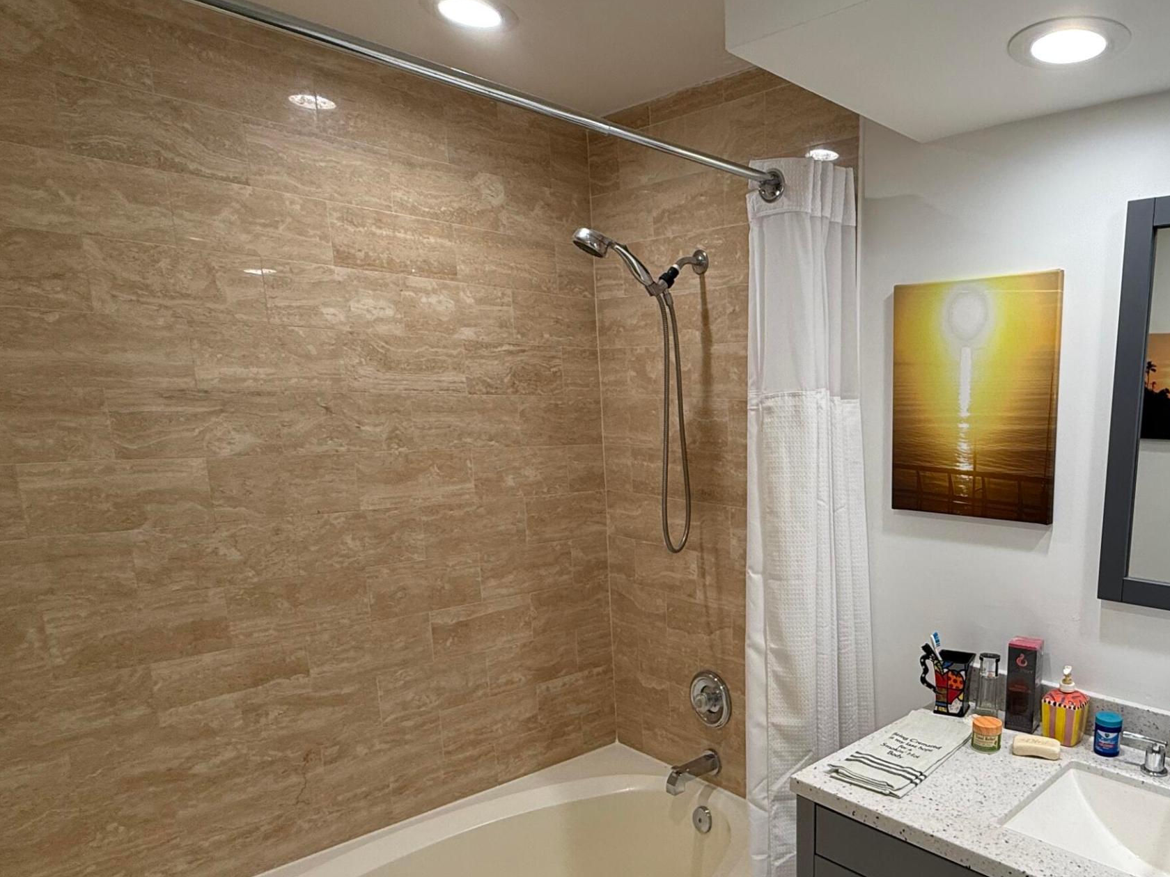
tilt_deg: -10.7
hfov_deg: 67.4
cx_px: 868
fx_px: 811
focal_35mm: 24
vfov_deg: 56.0
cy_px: 560
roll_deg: -1.3
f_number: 2.2
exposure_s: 1/120
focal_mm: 2.22
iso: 100
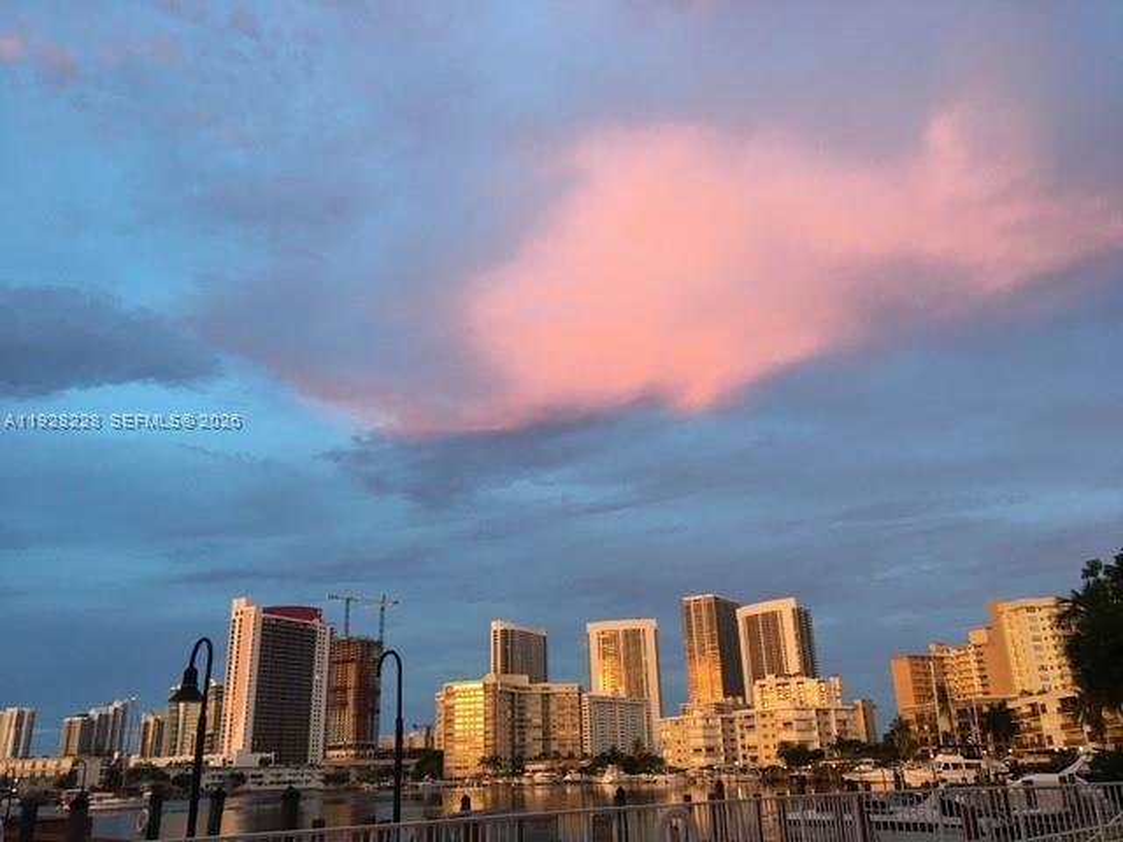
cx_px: 562
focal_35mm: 29
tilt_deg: +19.0
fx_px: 941
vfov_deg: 48.2
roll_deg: +2.5
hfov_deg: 61.7
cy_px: 421
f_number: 2.2
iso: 80
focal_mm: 4.15
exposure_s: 1/30
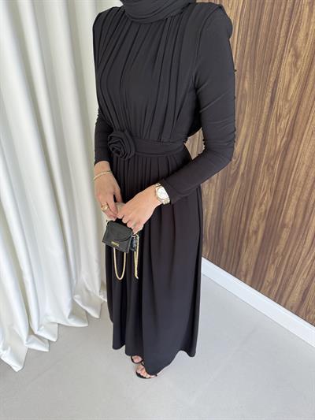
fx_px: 291
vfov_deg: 71.6
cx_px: 158
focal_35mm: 24
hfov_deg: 56.8
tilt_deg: -34.3
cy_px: 210
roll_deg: +0.3
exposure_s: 1/100
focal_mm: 6.76
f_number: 1.78
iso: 125
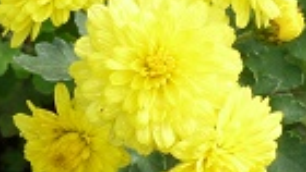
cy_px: 7
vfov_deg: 5.4
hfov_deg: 9.6
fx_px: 1819
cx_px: 205
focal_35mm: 224
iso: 80
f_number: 4.3
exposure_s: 1/200
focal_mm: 8.6
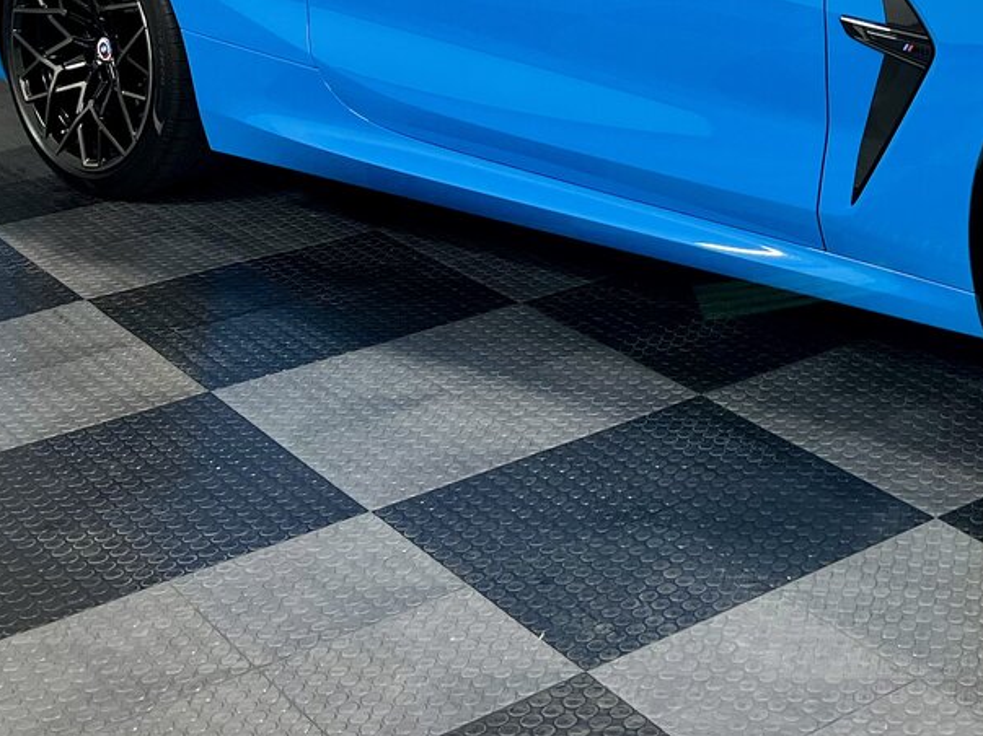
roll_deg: +0.2
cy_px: -234
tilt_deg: -6.0
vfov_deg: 19.5
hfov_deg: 26.8
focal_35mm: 69
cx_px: 955
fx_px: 1959
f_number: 1.5
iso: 100
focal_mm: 5.7
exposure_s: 1/120
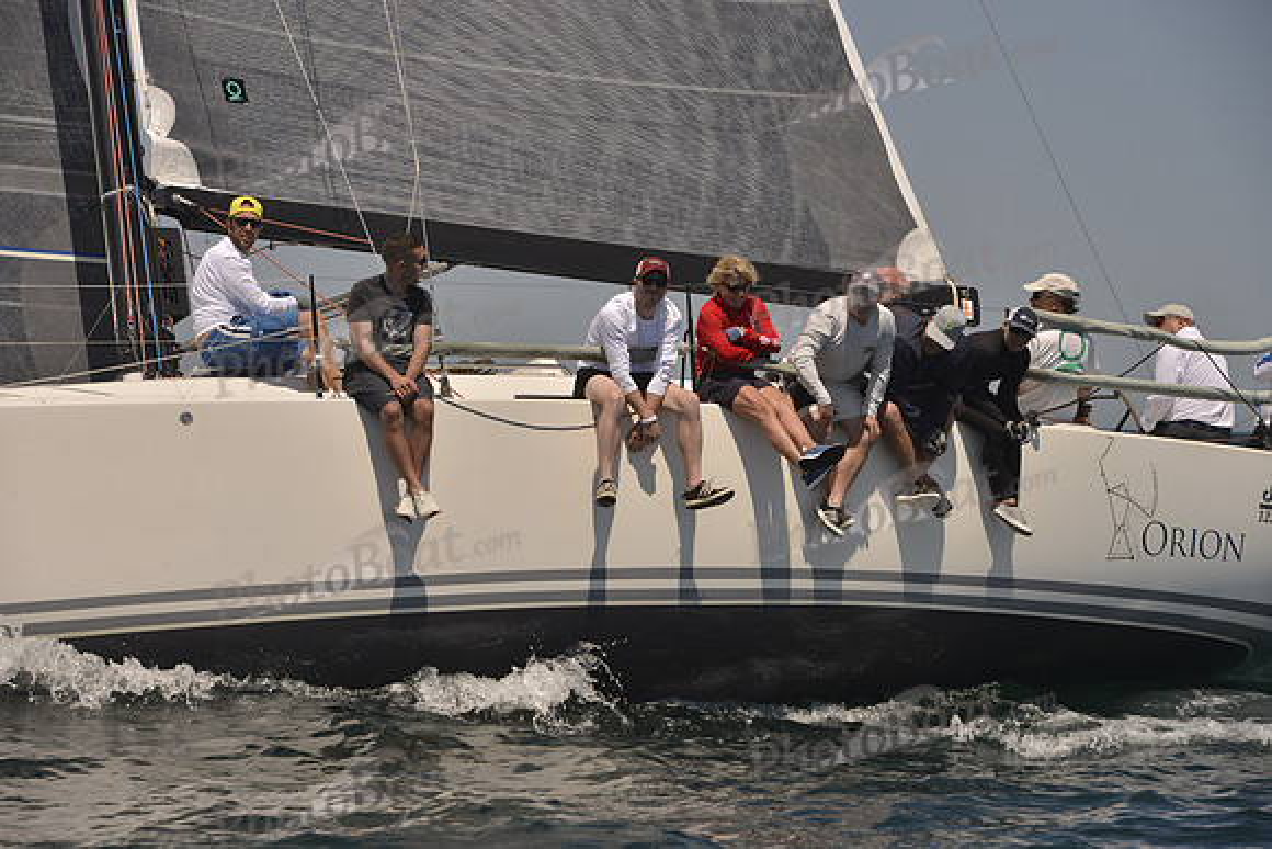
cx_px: 636
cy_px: 424
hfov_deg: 12.8
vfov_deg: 8.6
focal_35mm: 160
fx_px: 5654
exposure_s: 1/800
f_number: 10
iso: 400
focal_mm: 160
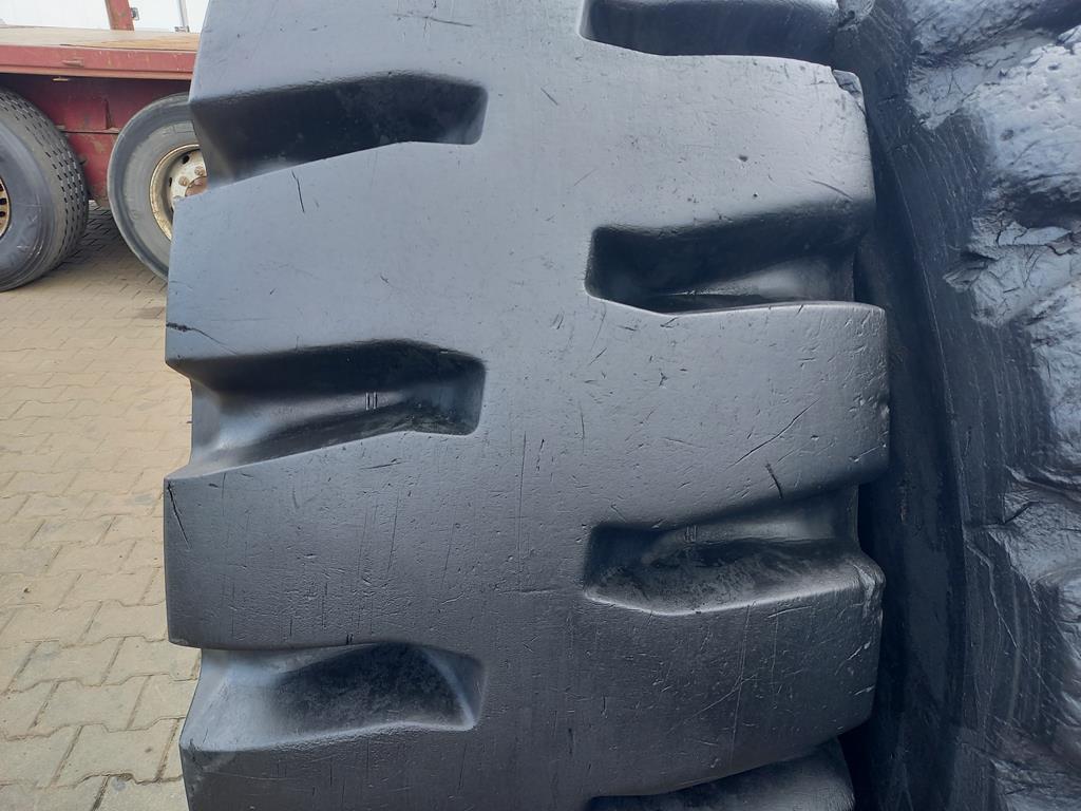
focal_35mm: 25
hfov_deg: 69.4
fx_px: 781
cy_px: 406
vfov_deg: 54.9
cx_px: 540
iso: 80
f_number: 1.8
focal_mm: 4.65
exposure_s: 1/100
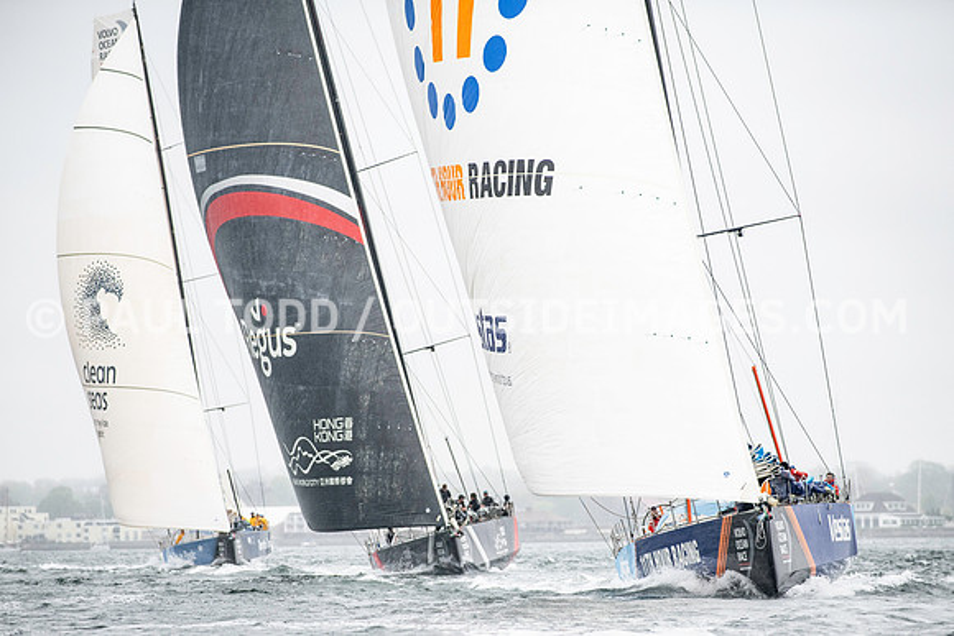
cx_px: 476
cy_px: 388
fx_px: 6566
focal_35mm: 248
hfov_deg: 8.3
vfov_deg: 5.5
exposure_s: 1/2000
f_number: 4
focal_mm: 200
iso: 500
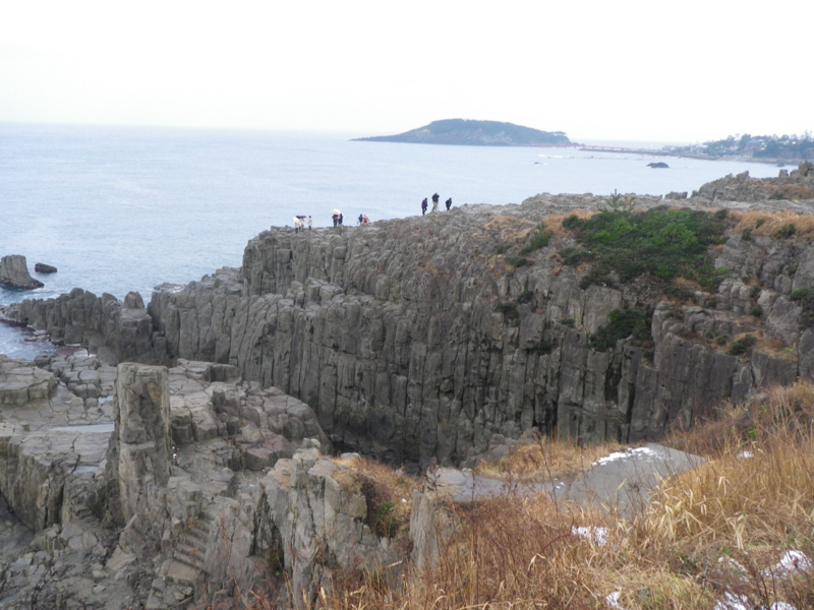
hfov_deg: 52.6
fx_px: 823
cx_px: 407
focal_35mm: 35
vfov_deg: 40.7
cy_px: 305
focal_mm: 6.2
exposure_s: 1/60
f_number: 3.8
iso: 80
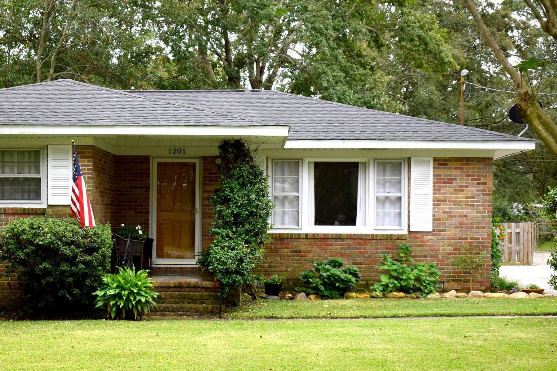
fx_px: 1006
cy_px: 216
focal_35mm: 65
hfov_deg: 30.6
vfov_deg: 20.9
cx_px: 158
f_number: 4
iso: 800
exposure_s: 1/800
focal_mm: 26
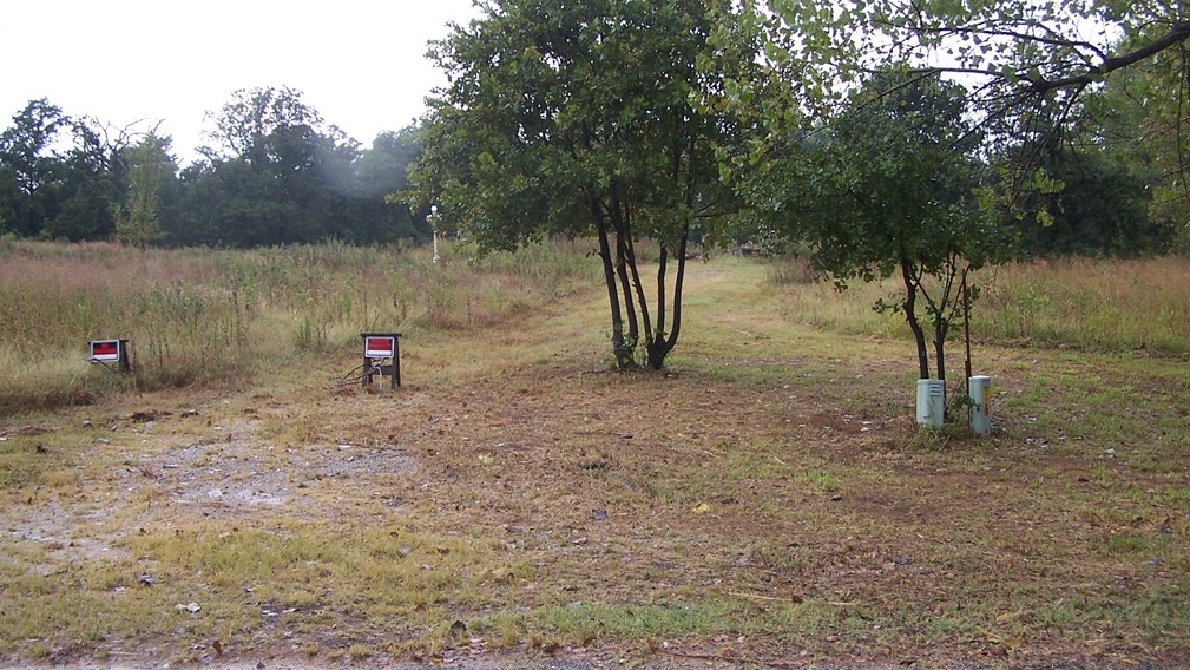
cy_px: 315
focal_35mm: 42
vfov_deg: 28.4
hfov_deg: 48.3
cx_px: 589
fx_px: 1326
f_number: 2.8
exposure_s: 1/90
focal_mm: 6.3
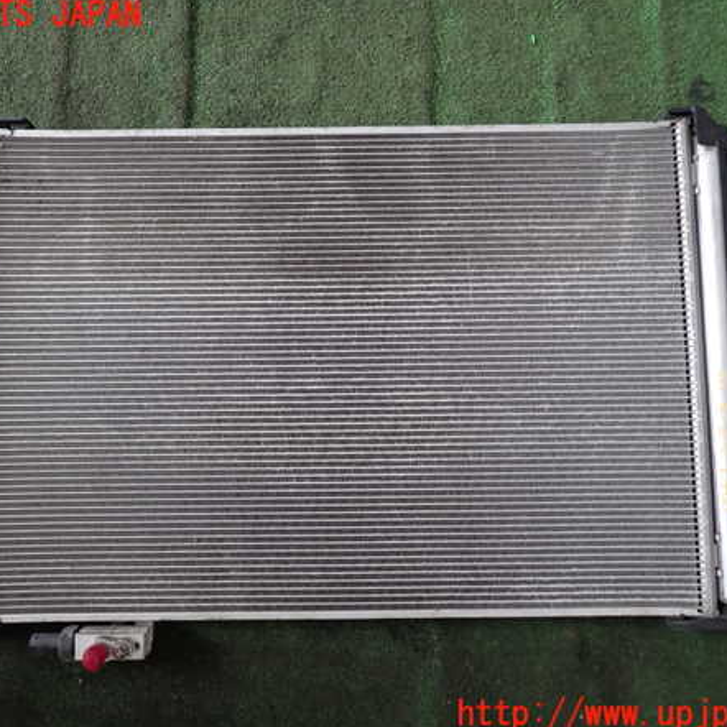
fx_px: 713
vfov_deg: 54.0
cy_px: 365
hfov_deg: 54.0
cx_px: 336
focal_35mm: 30
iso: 100
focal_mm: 4.5
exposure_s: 1/60
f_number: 2
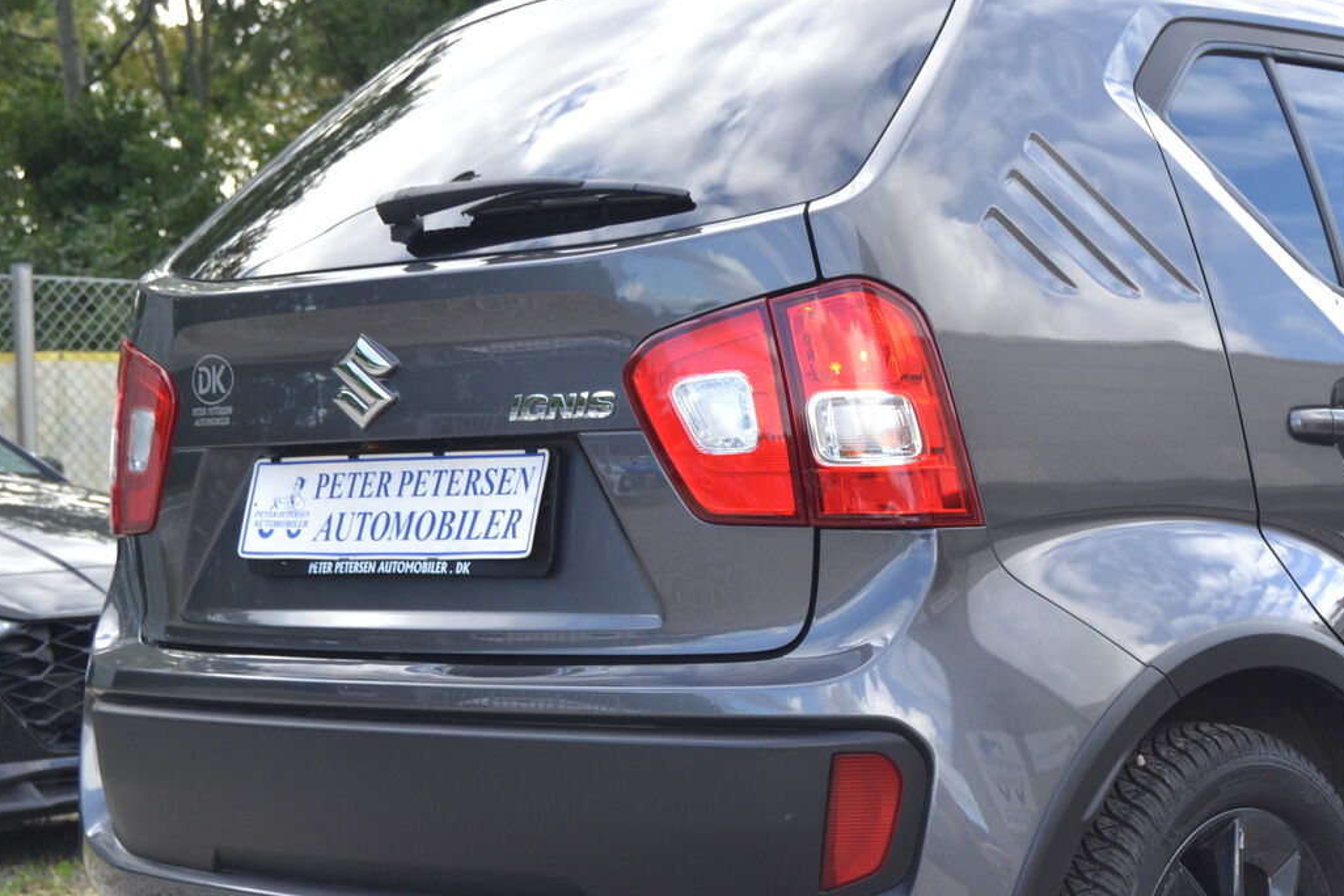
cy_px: 603
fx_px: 2725
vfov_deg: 18.6
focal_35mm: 73
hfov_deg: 27.3
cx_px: 1028
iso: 140
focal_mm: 26
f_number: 5.6
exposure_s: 1/125
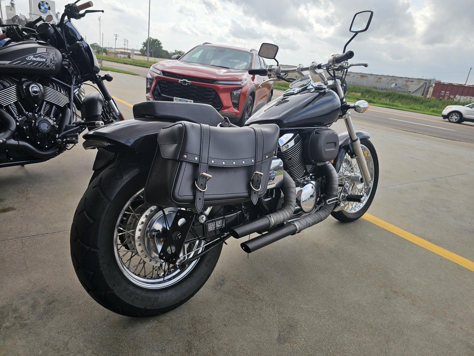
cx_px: 237
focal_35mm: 23
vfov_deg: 58.9
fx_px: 315
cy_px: 178
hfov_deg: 73.9
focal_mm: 6.3
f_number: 1.7
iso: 10
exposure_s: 1/515
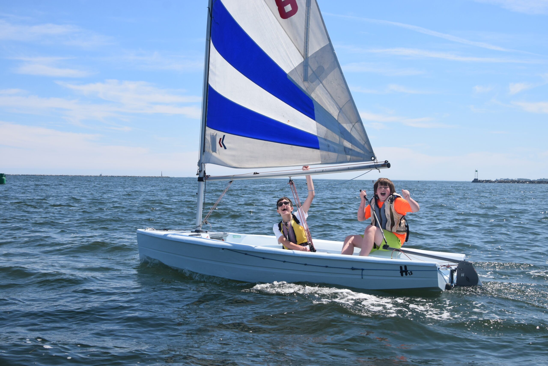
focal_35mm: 45
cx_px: 274
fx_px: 685
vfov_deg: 29.9
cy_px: 183
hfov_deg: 43.6
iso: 200
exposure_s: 1/500
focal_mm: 30
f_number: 11
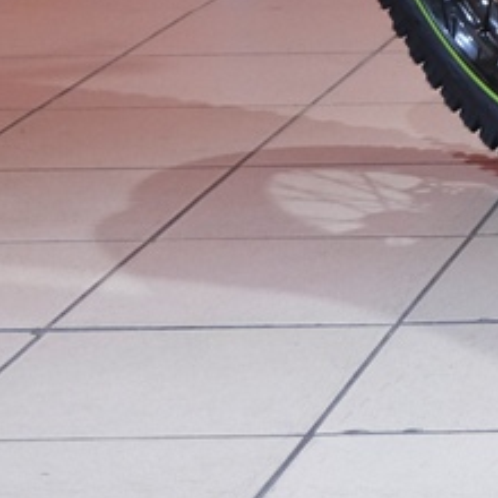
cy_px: -692
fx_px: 3320
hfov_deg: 7.9
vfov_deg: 7.9
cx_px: 1227
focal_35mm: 204
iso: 800
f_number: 4
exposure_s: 1/60
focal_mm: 22.3
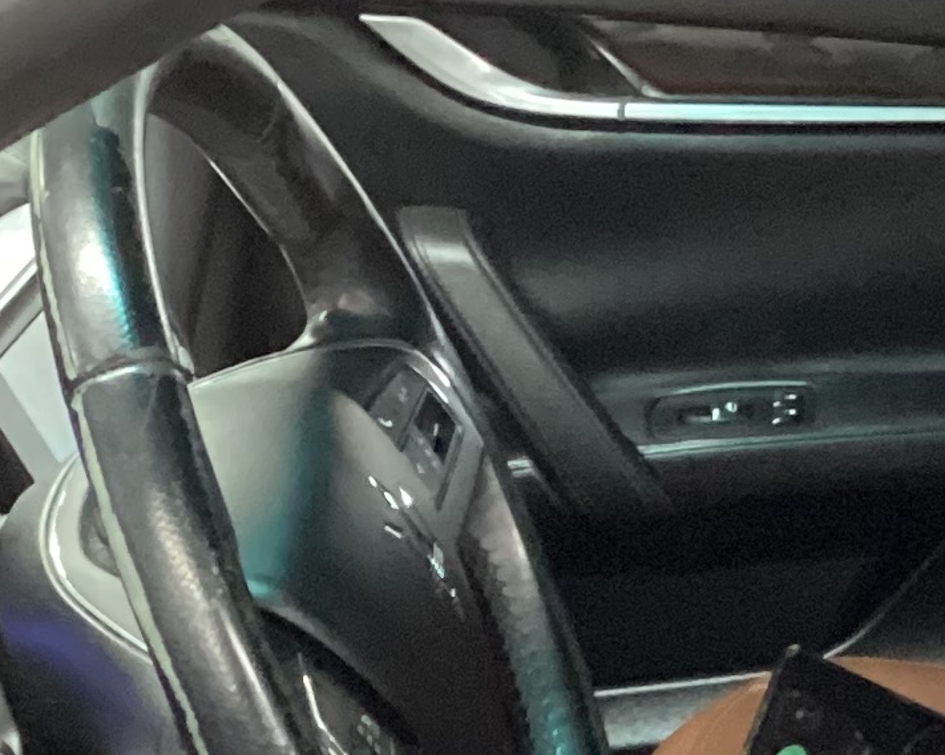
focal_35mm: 139
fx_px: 3885
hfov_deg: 13.8
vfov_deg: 10.7
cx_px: 742
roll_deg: -0.5
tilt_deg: -28.5
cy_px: 1164
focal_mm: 3.3
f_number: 2.4
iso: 640
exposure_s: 1/20
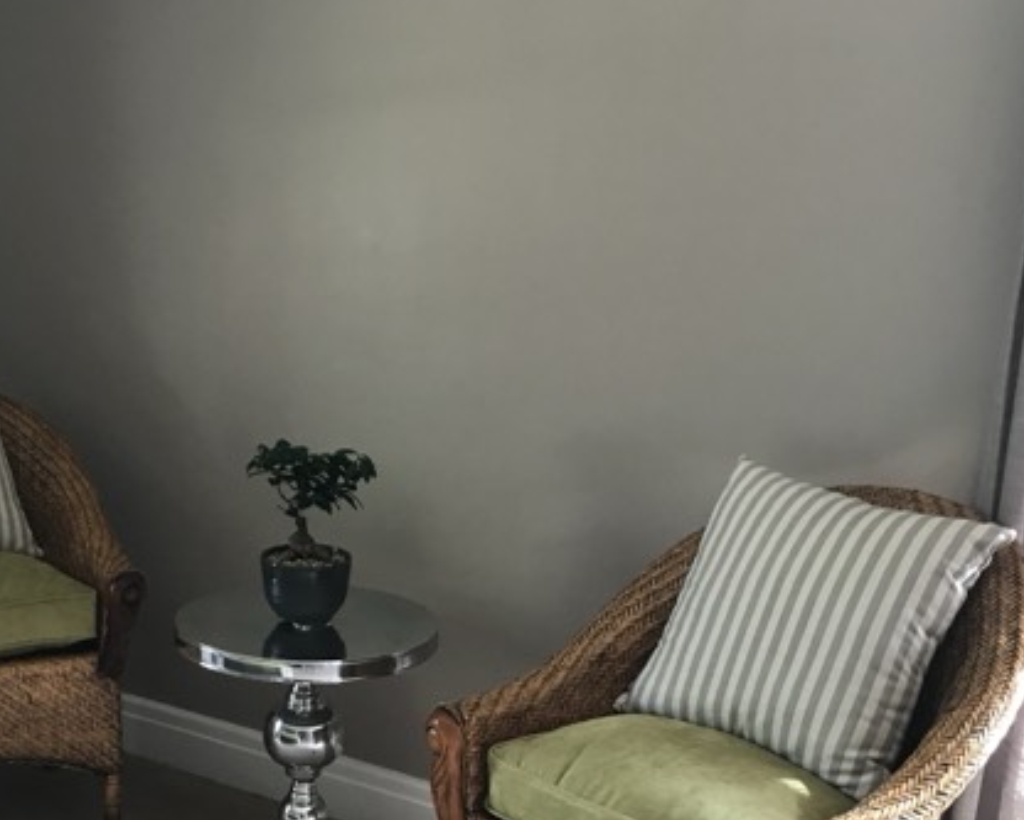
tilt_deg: -15.6
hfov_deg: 40.1
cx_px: 401
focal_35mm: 46
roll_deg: -0.5
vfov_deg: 32.3
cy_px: 587
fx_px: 1394
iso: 40
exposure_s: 1/25
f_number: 1.8
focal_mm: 3.99
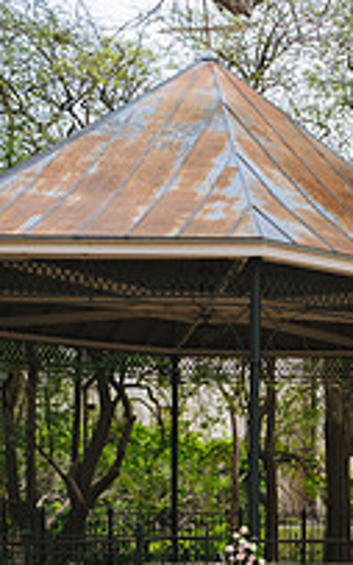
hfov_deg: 16.8
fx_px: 1077
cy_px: 504
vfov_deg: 28.3
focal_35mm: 70
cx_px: 534
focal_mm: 24
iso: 200
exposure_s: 1/1600
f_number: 2.8
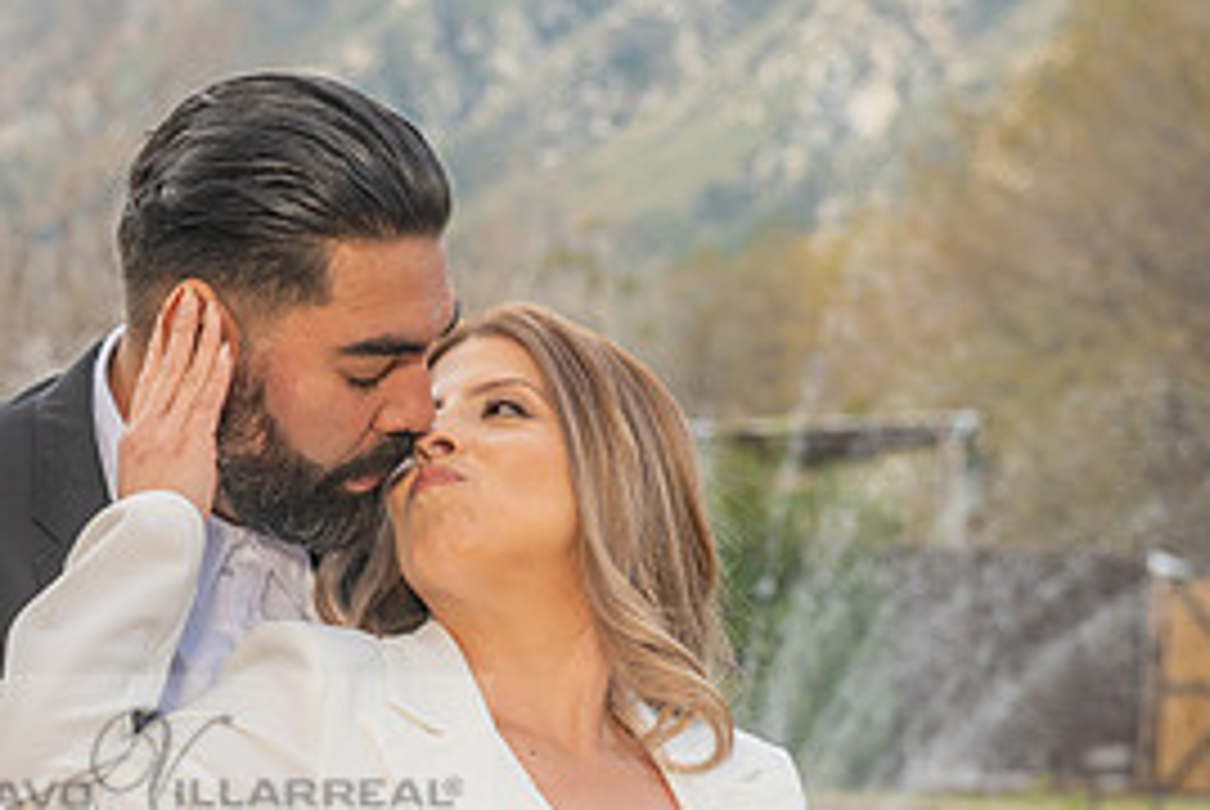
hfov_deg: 12.0
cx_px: -44
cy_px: 833
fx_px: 5686
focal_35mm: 169
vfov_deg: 8.1
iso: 200
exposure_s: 1/125
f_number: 5.6
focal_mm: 70
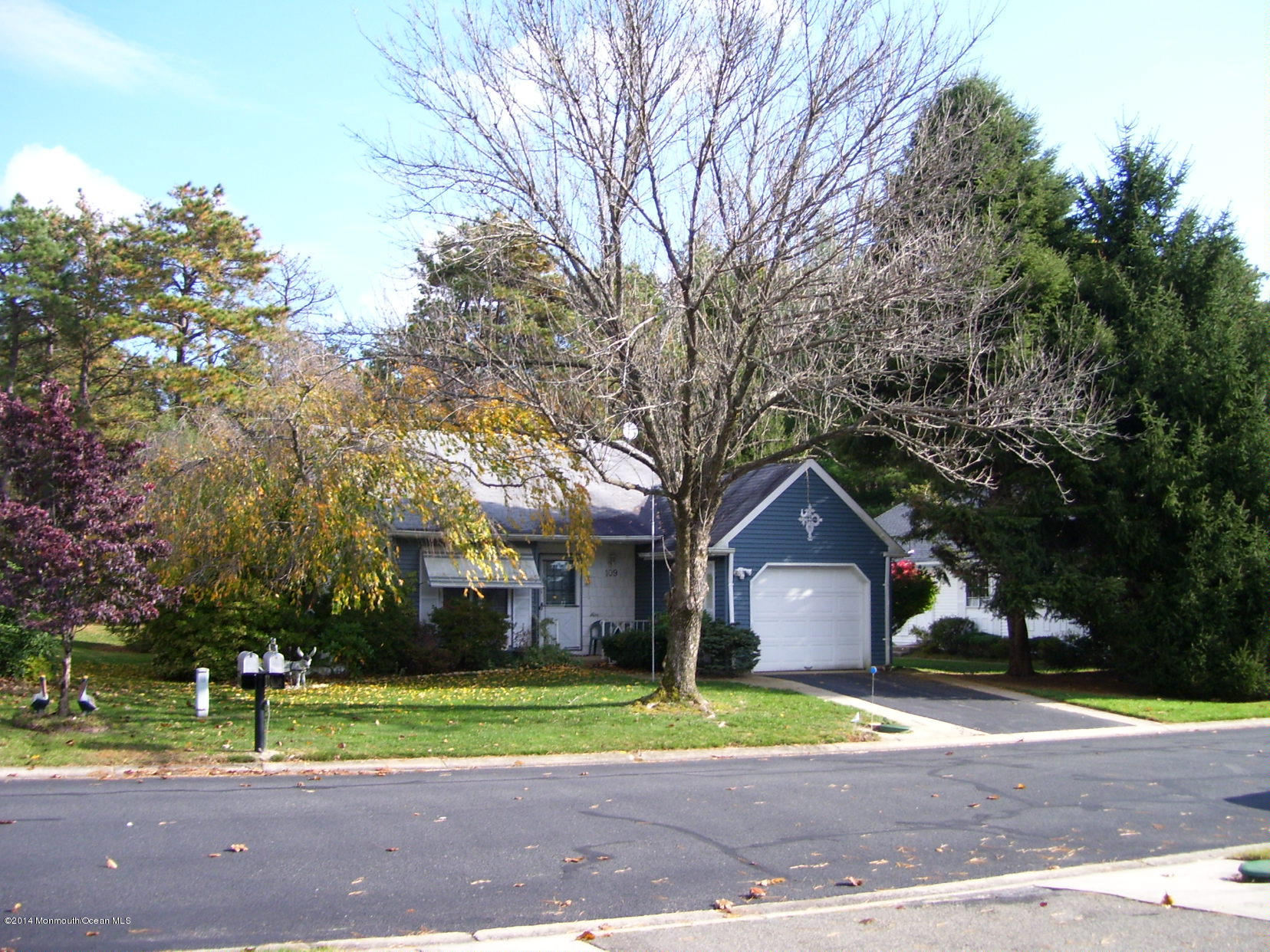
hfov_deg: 50.1
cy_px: 476
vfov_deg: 38.7
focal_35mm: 37
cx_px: 635
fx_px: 1357
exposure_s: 1/500
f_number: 2.7
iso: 80
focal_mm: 6
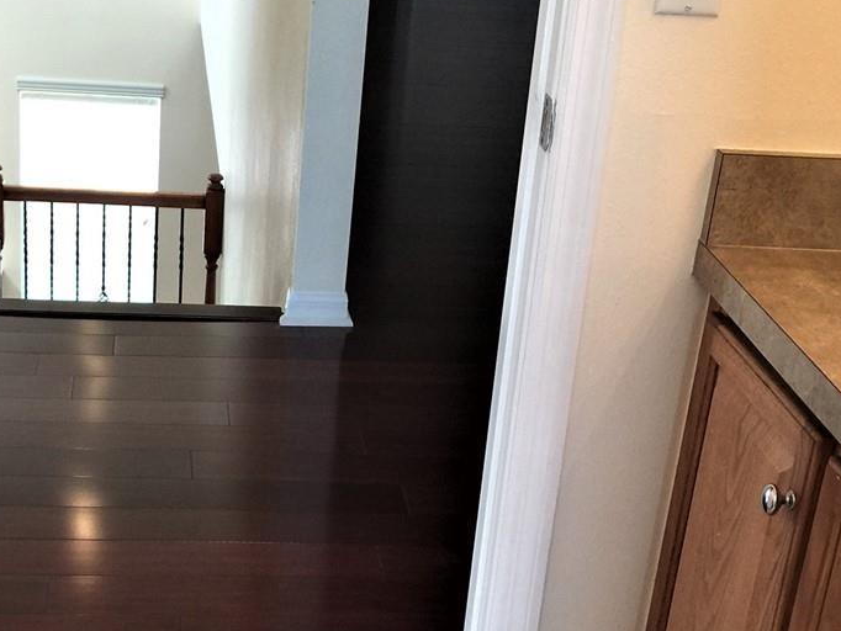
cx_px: 280
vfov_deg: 21.4
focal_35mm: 68
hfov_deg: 28.4
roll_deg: -5.1
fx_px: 1653
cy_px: 474
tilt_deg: -26.2
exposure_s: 1/33
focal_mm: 4.15
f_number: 2.2
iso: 40
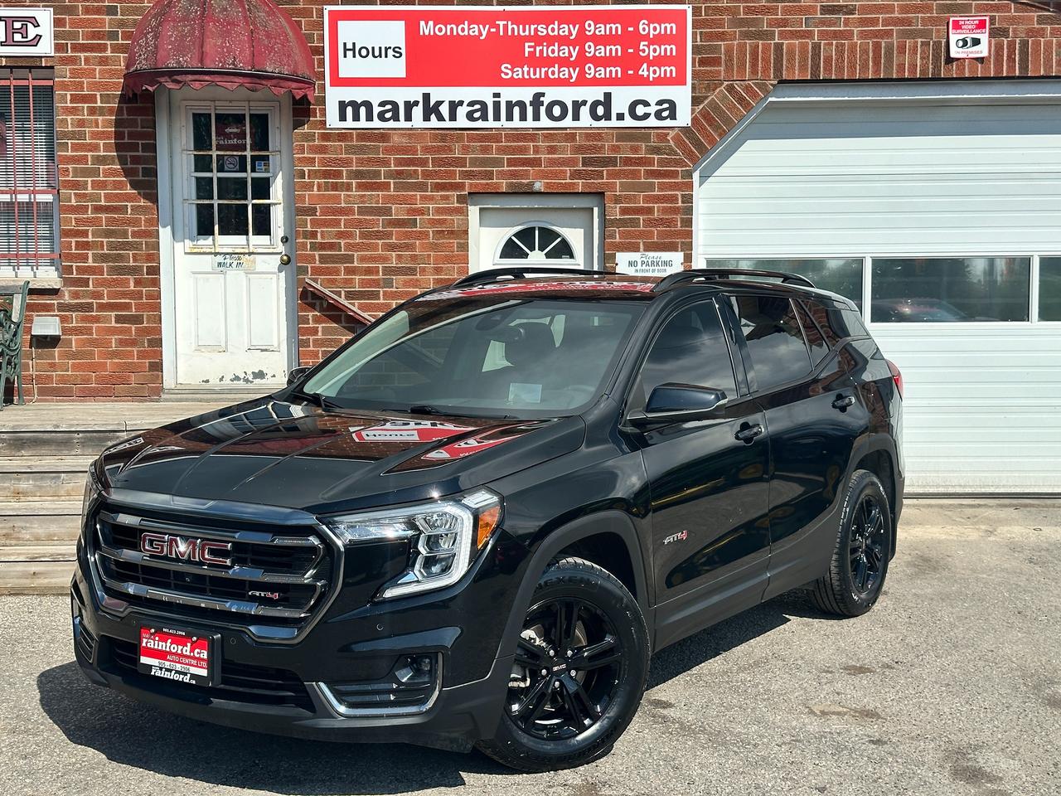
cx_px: 530
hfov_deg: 39.7
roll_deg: +0.3
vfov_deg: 30.3
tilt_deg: -3.7
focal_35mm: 48
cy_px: 398
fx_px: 1471
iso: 64
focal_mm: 6.86
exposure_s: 1/4367
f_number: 1.78
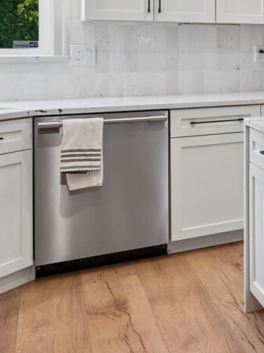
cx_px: 521
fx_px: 580
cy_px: 36
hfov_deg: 18.0
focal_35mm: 57
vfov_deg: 32.2
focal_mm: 16
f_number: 8
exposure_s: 1/20
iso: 400
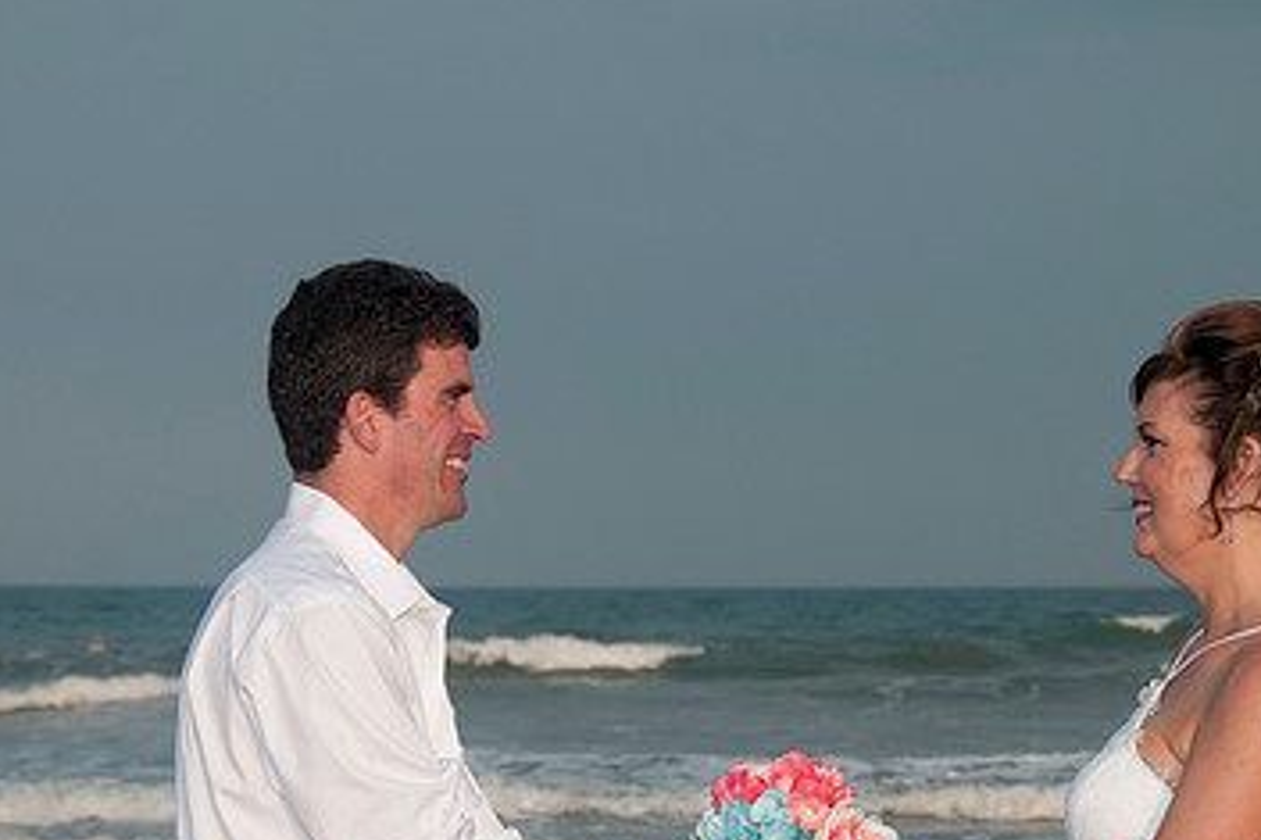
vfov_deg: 10.7
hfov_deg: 16.0
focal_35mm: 128
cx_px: 764
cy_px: 663
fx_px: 4481
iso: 100
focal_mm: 52
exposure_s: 1/250
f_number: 7.1
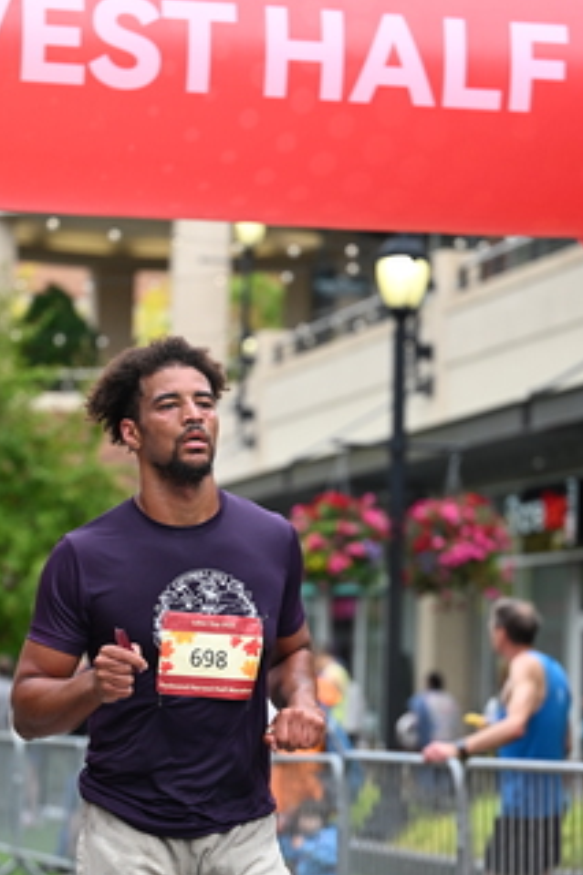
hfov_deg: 9.7
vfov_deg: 14.5
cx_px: 264
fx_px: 3429
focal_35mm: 141
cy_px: 544
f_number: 2.8
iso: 640
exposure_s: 1/2000
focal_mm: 82
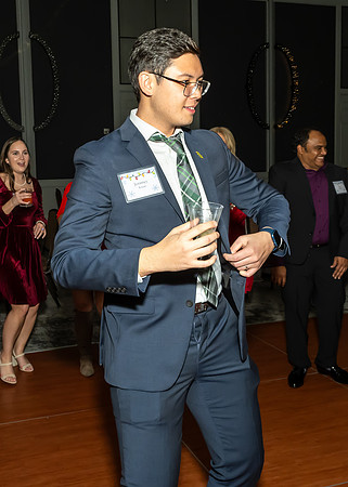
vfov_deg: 45.3
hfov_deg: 33.2
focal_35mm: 42
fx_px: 584
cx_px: 166
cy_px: 215
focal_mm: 17
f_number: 8
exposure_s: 1/250
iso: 1000
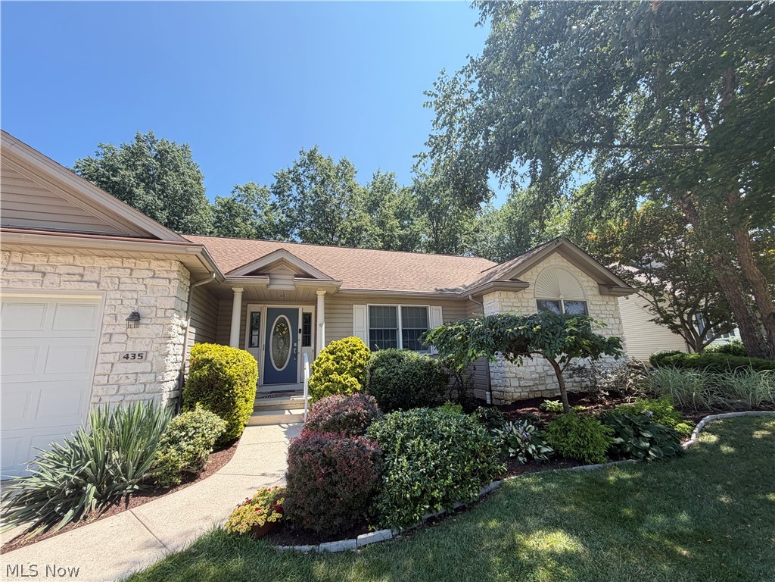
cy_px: 291
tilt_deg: +11.7
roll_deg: +2.4
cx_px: 388
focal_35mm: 14
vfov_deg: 85.7
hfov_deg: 102.1
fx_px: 313
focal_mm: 2.22
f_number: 2.2
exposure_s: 1/502
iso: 64
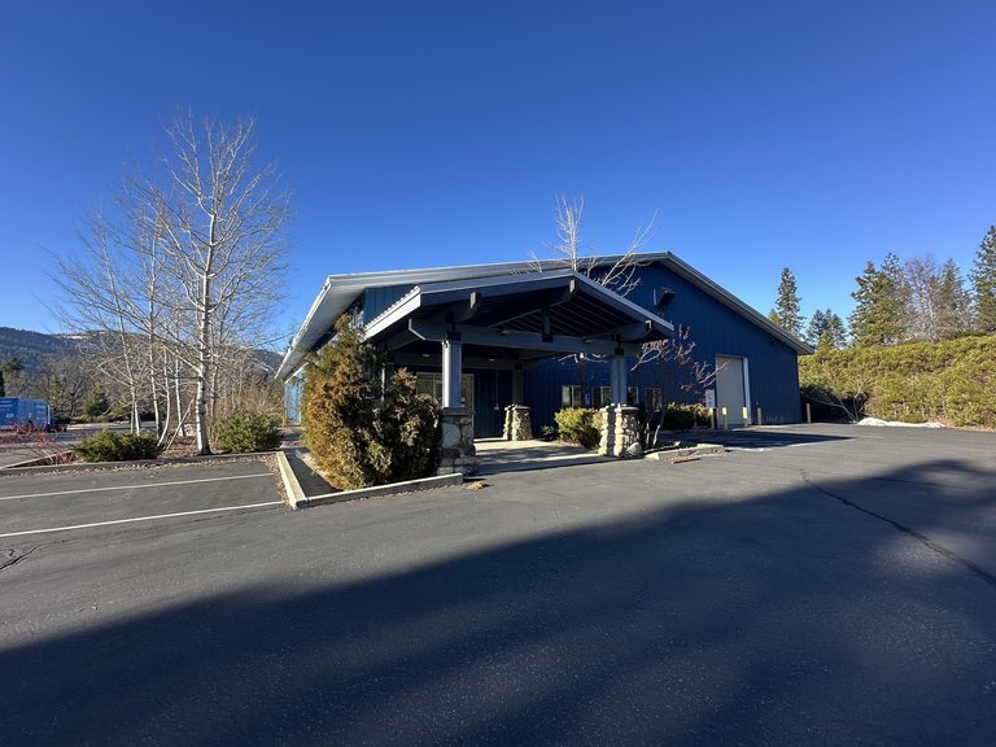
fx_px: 403
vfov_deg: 85.7
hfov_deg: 102.1
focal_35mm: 14
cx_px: 498
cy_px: 374
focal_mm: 2.22
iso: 40
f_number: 2.2
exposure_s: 1/523
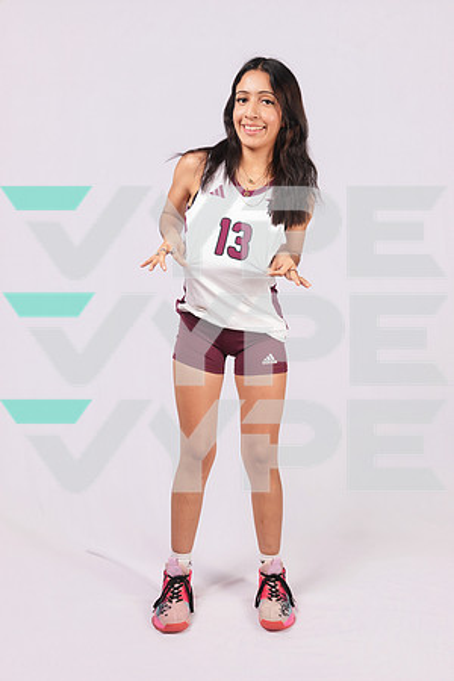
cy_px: 340
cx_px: 227
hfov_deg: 37.9
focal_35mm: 35
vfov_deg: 54.4
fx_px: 662
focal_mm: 35
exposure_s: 1/125
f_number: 5.6
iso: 160
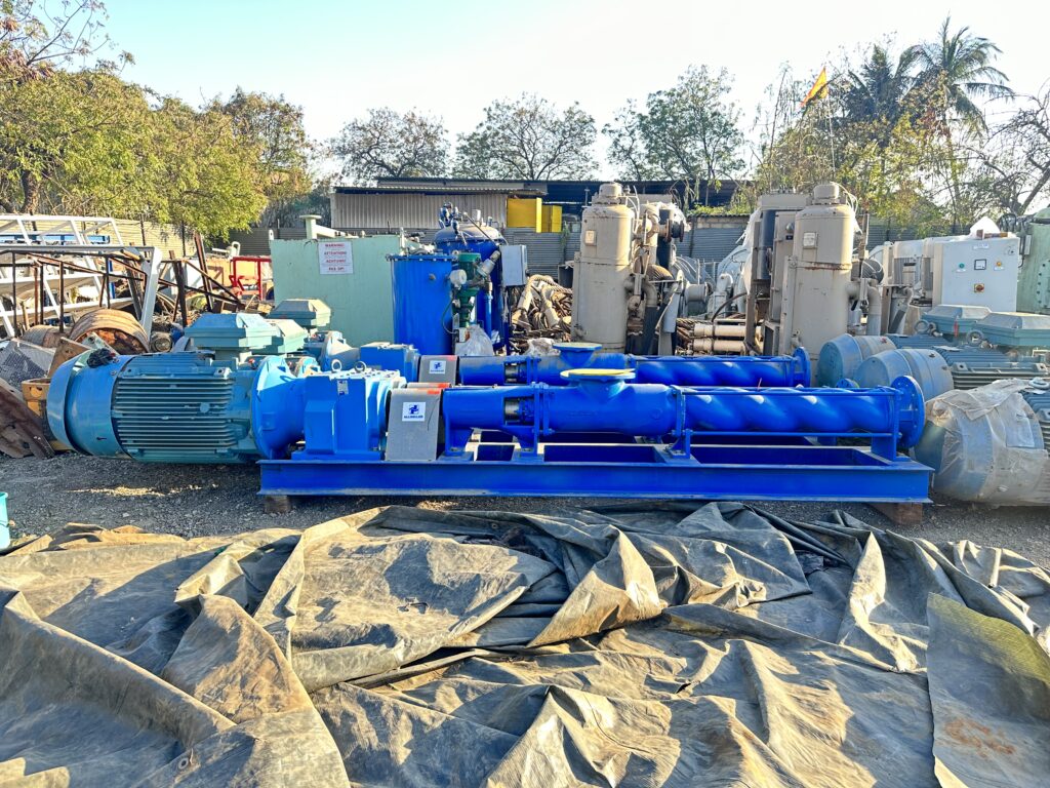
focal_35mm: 24
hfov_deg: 71.6
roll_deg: -1.8
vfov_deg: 56.8
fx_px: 728
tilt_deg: -11.9
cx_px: 525
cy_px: 394
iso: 80
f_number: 1.78
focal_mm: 6.86
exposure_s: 1/272
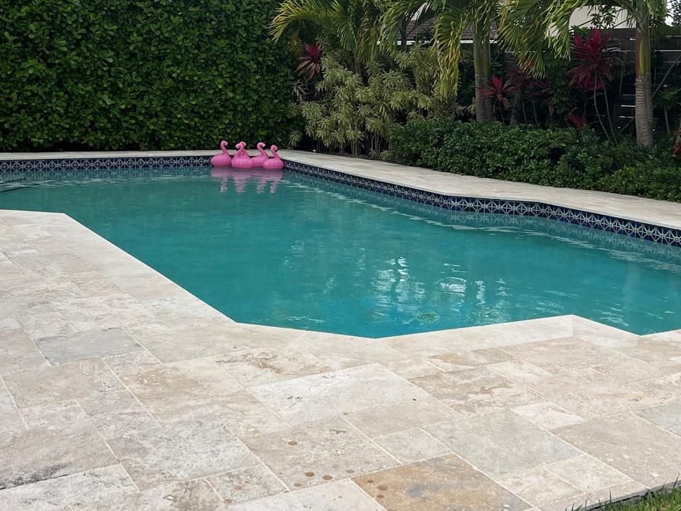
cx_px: 329
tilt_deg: -5.7
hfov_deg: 41.2
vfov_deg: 31.3
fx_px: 905
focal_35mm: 46
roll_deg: -1.8
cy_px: 182
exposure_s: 1/1361
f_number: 1.5
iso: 50
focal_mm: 5.7
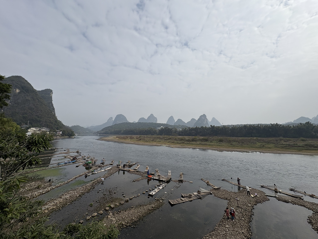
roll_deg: +0.2
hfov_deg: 102.1
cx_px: 159
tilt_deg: +6.3
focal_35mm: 14
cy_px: 120
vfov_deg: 85.7
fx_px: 129
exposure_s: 1/4630
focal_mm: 2.22
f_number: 2.2
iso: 50
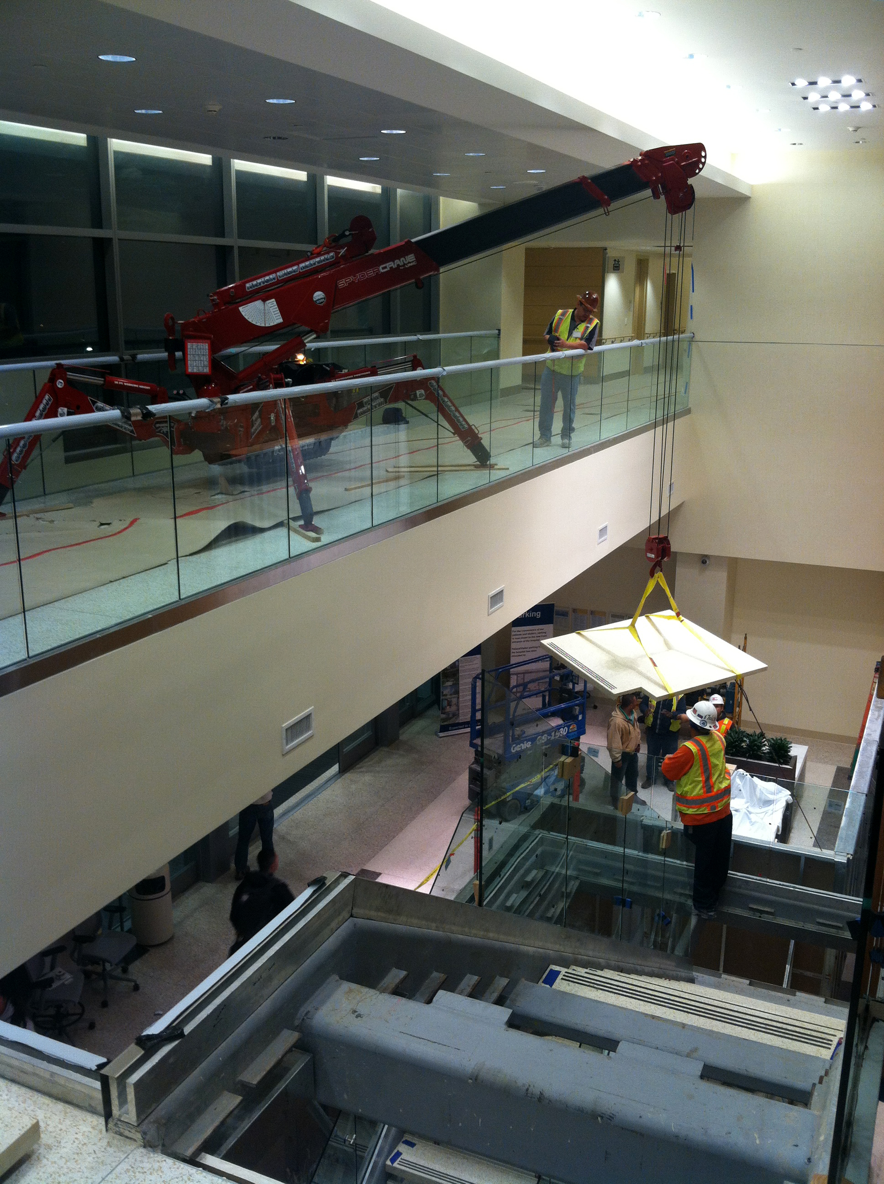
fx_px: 1195
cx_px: 442
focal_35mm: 35
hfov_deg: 40.6
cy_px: 592
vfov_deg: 52.7
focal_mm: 3.85
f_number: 2.8
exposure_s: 1/20
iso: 80
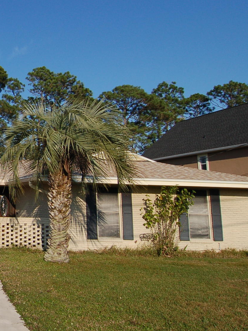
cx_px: -56
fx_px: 334
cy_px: 143
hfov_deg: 32.7
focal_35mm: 35
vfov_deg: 52.5
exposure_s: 1/400
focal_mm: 12
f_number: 10
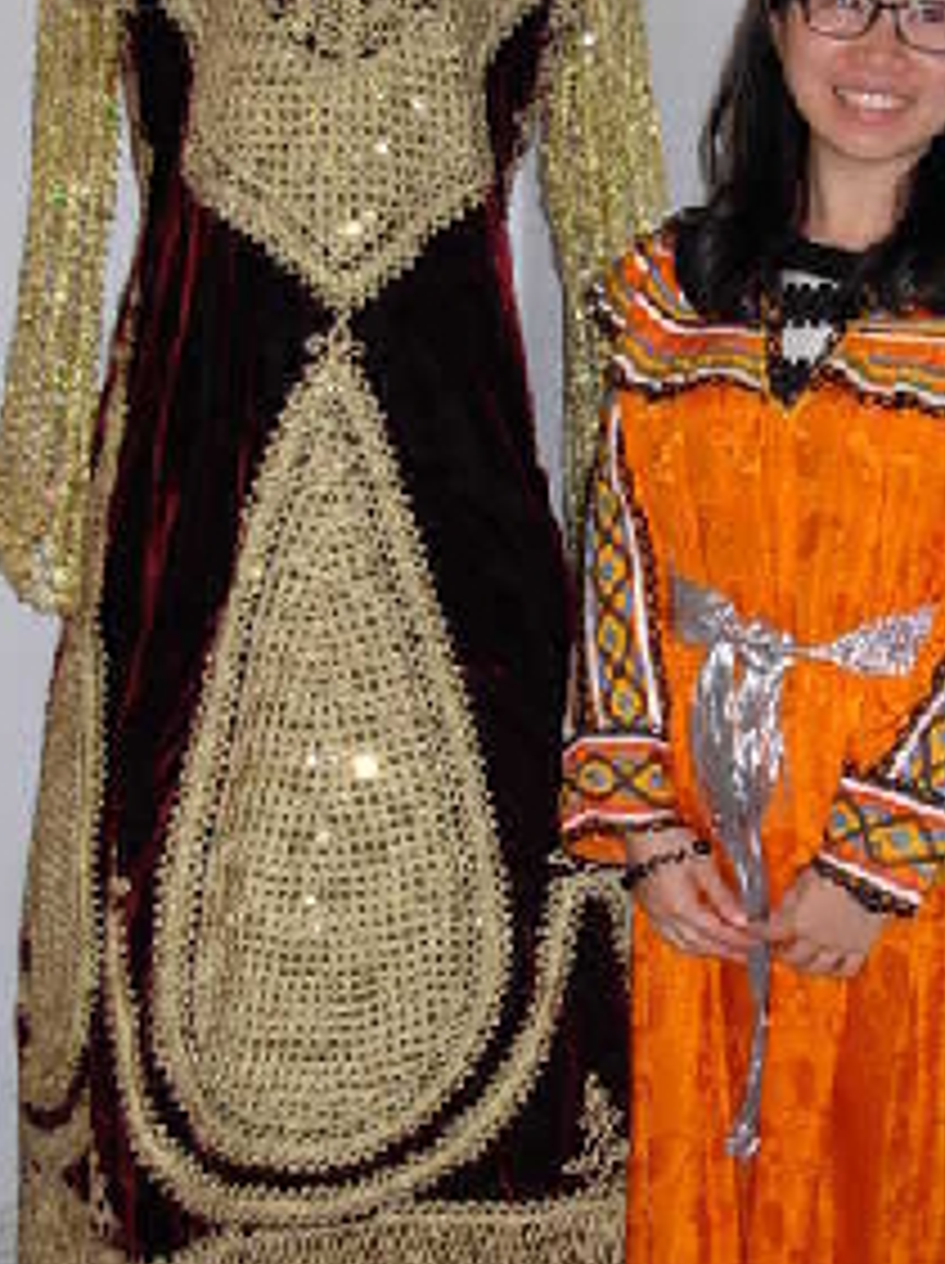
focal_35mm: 65
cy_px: 598
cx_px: 698
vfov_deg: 29.9
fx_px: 2371
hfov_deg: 22.3
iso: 89
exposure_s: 1/25.3
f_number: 2.9
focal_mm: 6.3
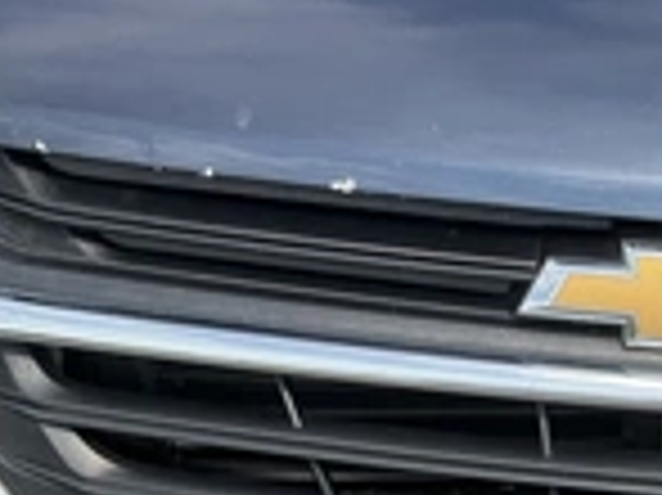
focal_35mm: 79
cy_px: 482
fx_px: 1510
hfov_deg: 23.2
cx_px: 730
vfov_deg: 18.2
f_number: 1.8
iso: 25
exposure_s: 1/739
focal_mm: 3
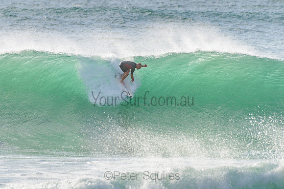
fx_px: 5012
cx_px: 131
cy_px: 79
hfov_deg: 3.2
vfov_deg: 2.2
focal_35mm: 635
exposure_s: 1/2000
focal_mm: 500
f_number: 5.6
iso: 280
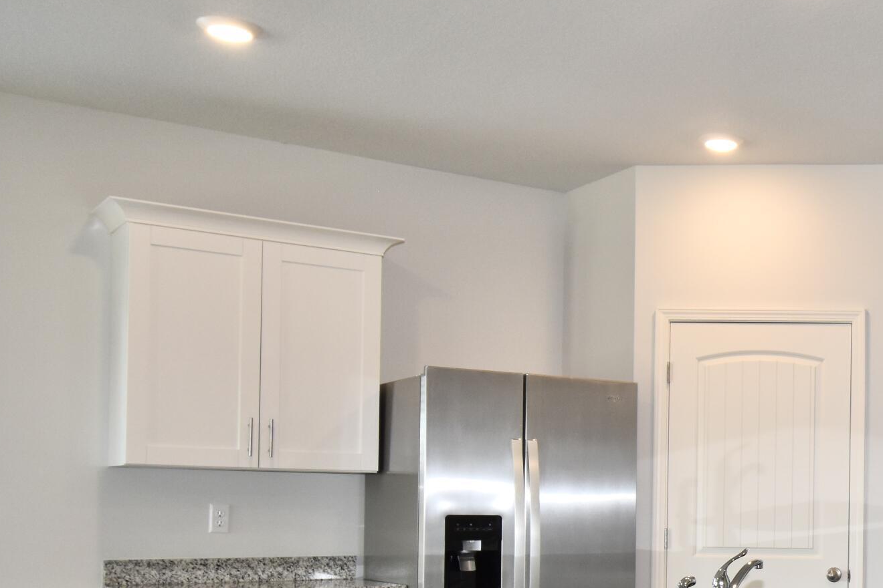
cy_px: 508
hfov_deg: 34.3
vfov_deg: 25.7
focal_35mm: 51
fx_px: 1254
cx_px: 940
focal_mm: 15
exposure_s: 1/60
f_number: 5.3
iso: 500
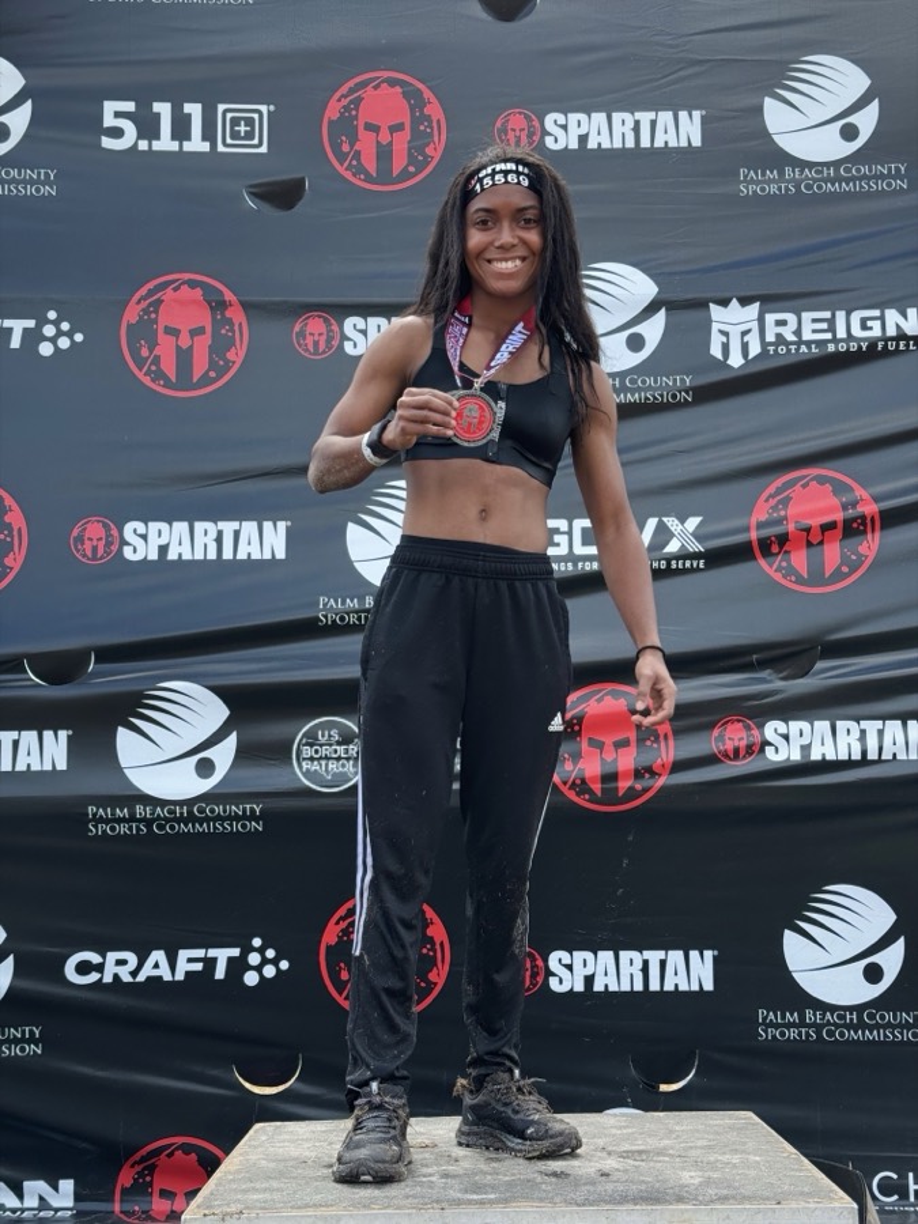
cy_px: 612
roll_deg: +2.8
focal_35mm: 48
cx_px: 459
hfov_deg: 30.3
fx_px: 1697
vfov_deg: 39.7
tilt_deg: +6.6
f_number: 1.78
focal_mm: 6.76
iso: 64
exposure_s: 1/627
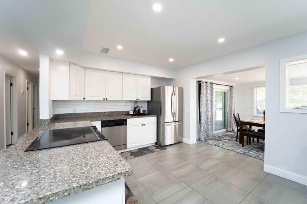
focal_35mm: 14
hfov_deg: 103.8
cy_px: 102
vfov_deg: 80.7
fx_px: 120
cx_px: 154
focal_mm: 14
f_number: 5.6
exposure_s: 1/160
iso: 1250
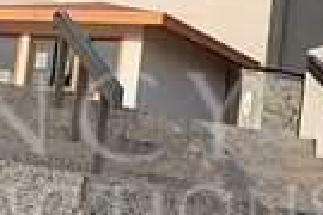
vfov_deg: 10.6
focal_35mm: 129
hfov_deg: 14.4
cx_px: -211
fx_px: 1157
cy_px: 66
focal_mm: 20
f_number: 2.8
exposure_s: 1/2000
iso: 200
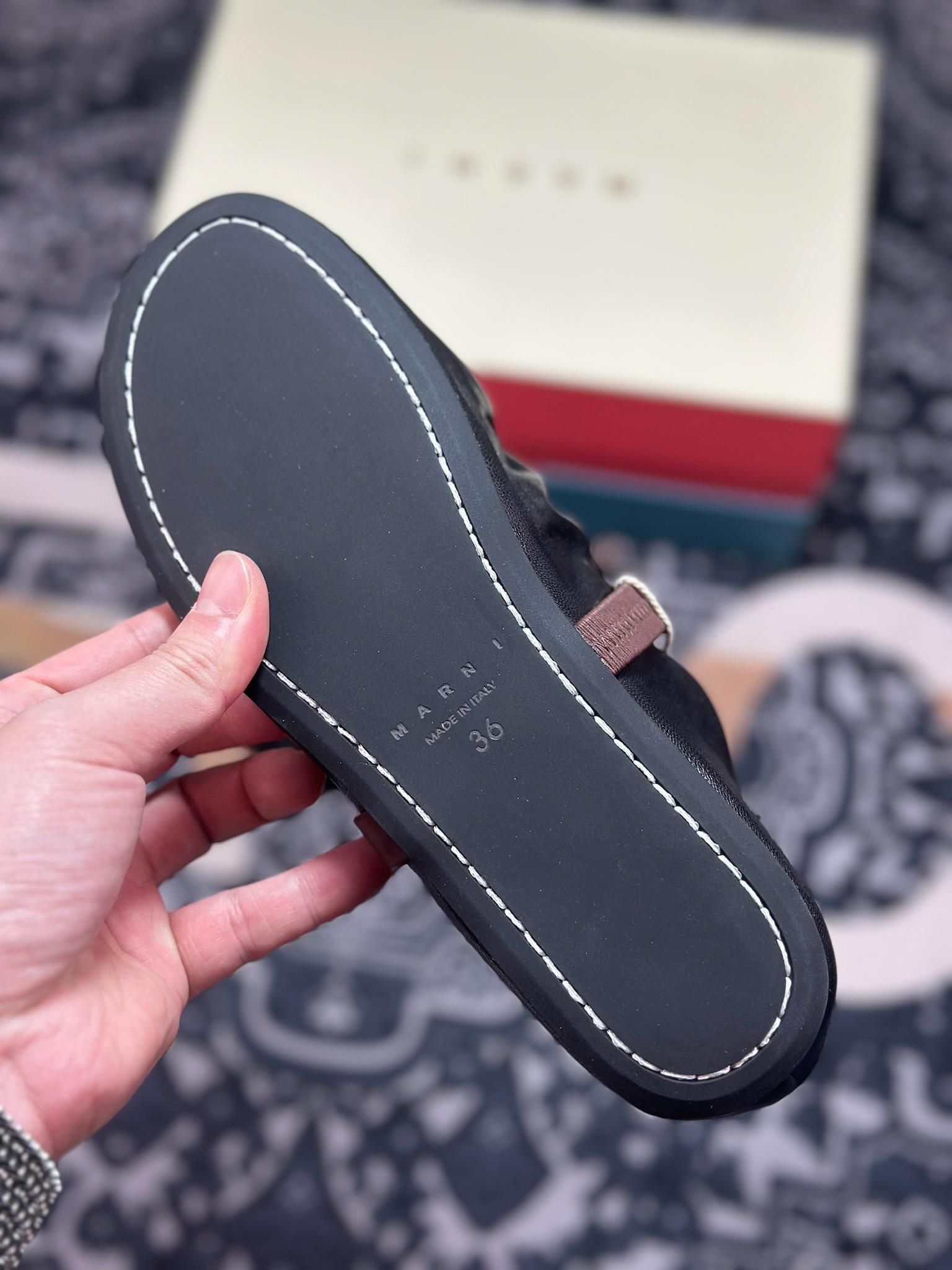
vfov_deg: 39.7
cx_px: 476
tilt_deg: -63.6
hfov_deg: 30.3
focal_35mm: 48
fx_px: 1760
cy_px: 635
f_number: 1.78
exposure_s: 1/690
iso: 80
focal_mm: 6.86
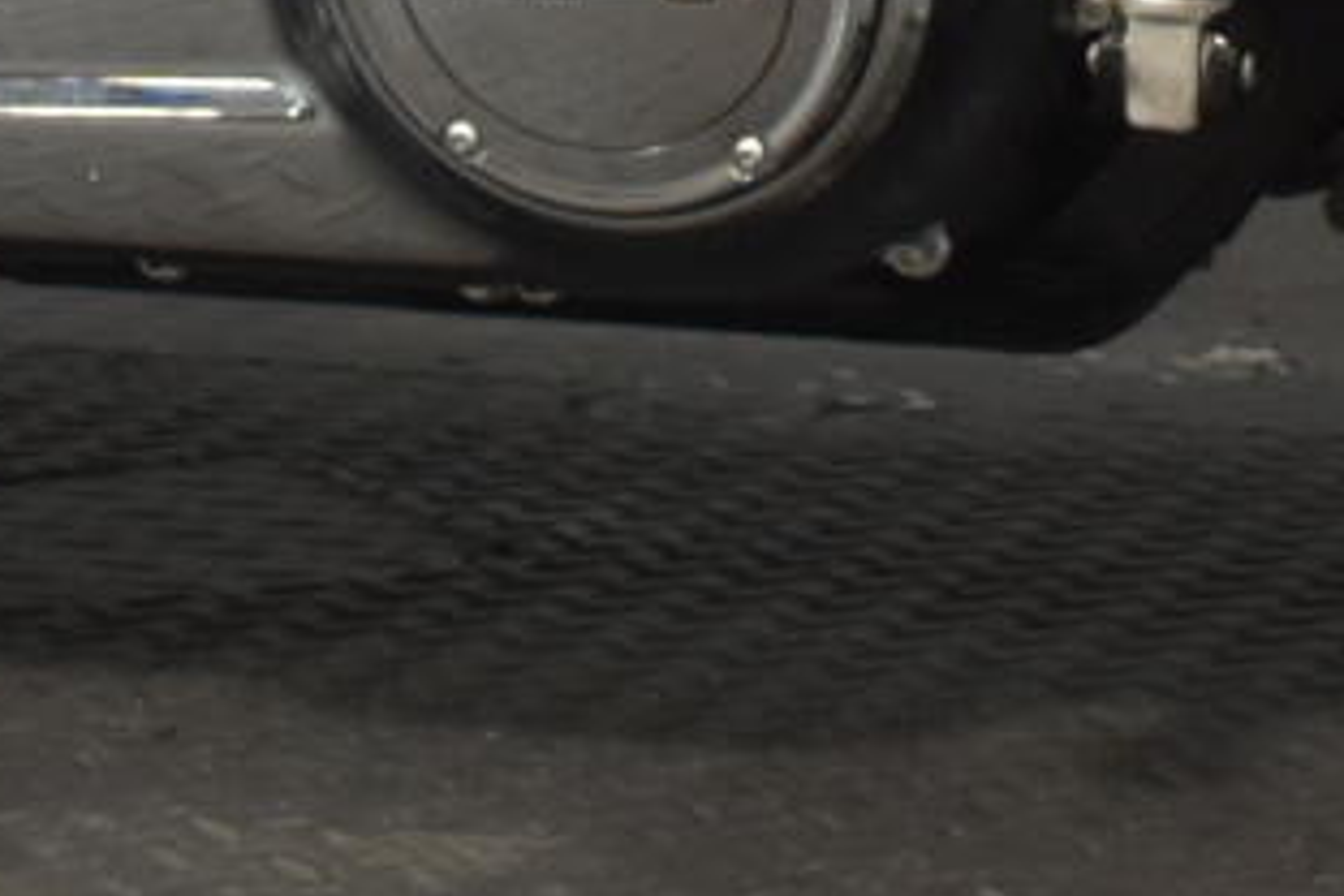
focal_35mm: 231
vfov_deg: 5.6
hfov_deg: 8.9
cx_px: 728
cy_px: -1665
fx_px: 8623
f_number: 4
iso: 900
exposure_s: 1/30
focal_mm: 24
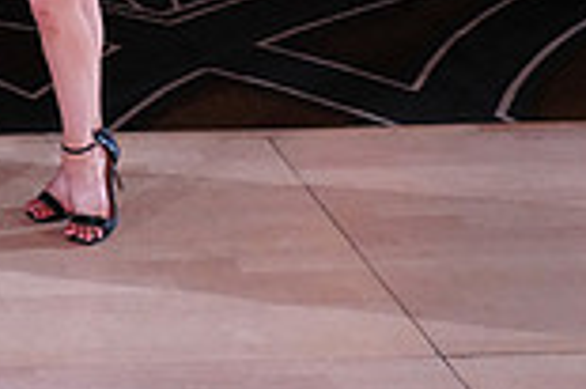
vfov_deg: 12.0
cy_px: -308
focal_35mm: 105
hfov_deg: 18.0
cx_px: -204
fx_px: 1707
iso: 5000
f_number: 4
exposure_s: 1/200
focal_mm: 28
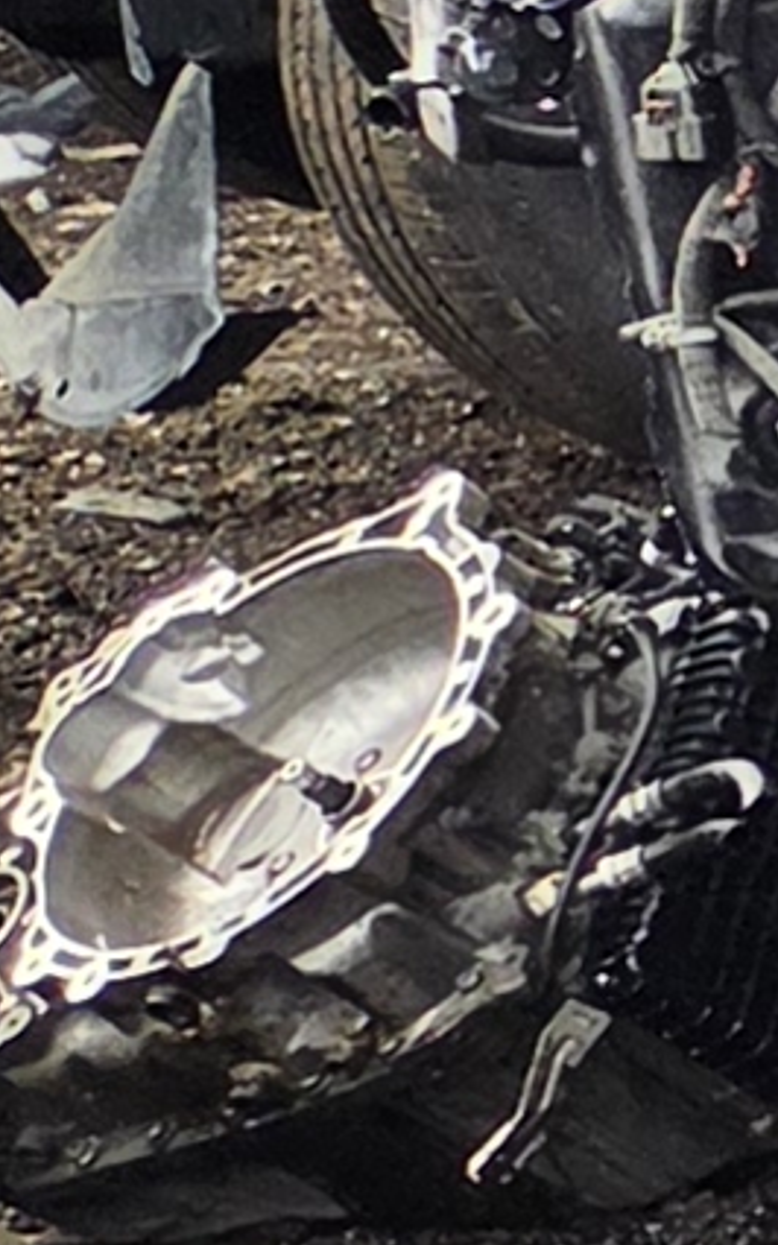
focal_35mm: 229
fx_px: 7774
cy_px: 1035
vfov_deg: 9.1
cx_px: 5838
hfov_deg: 3.8
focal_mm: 5.4
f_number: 1.8
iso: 80
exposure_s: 1/1145
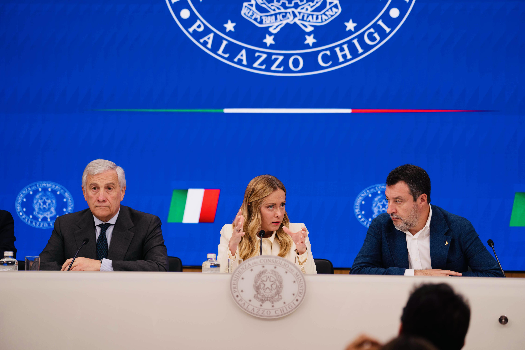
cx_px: 262
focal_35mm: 83
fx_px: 1210
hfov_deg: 24.5
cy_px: 175
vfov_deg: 16.5
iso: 320
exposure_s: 1/250
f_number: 2.2
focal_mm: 83
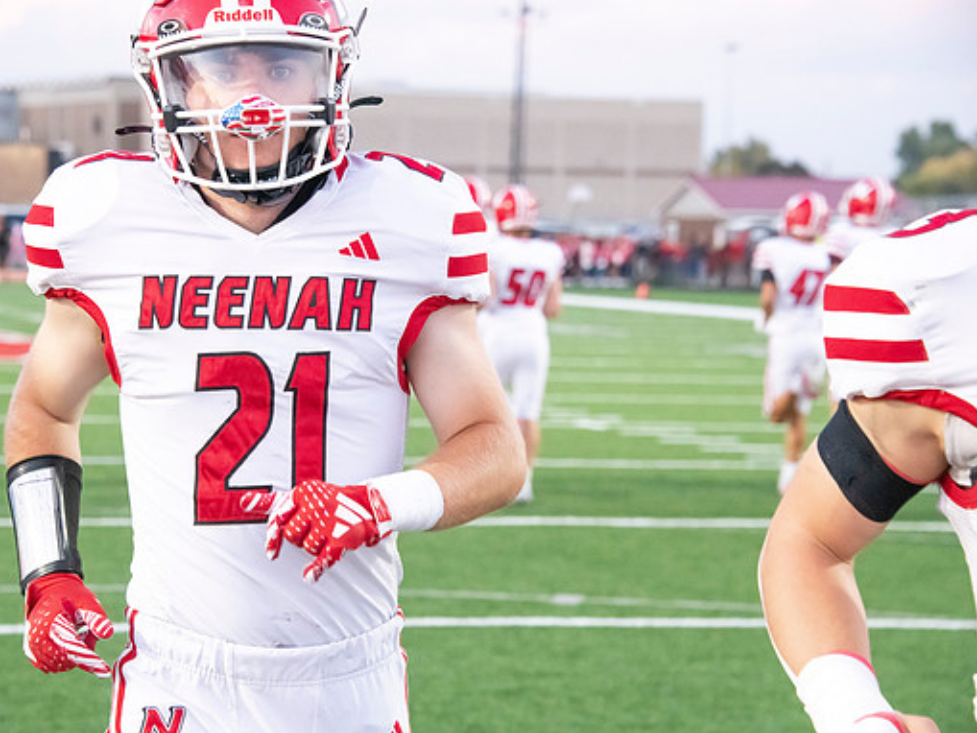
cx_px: 426
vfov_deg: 11.7
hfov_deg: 15.5
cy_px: 369
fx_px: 3585
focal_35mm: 127
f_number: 7.1
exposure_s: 1/500
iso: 10000
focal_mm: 116
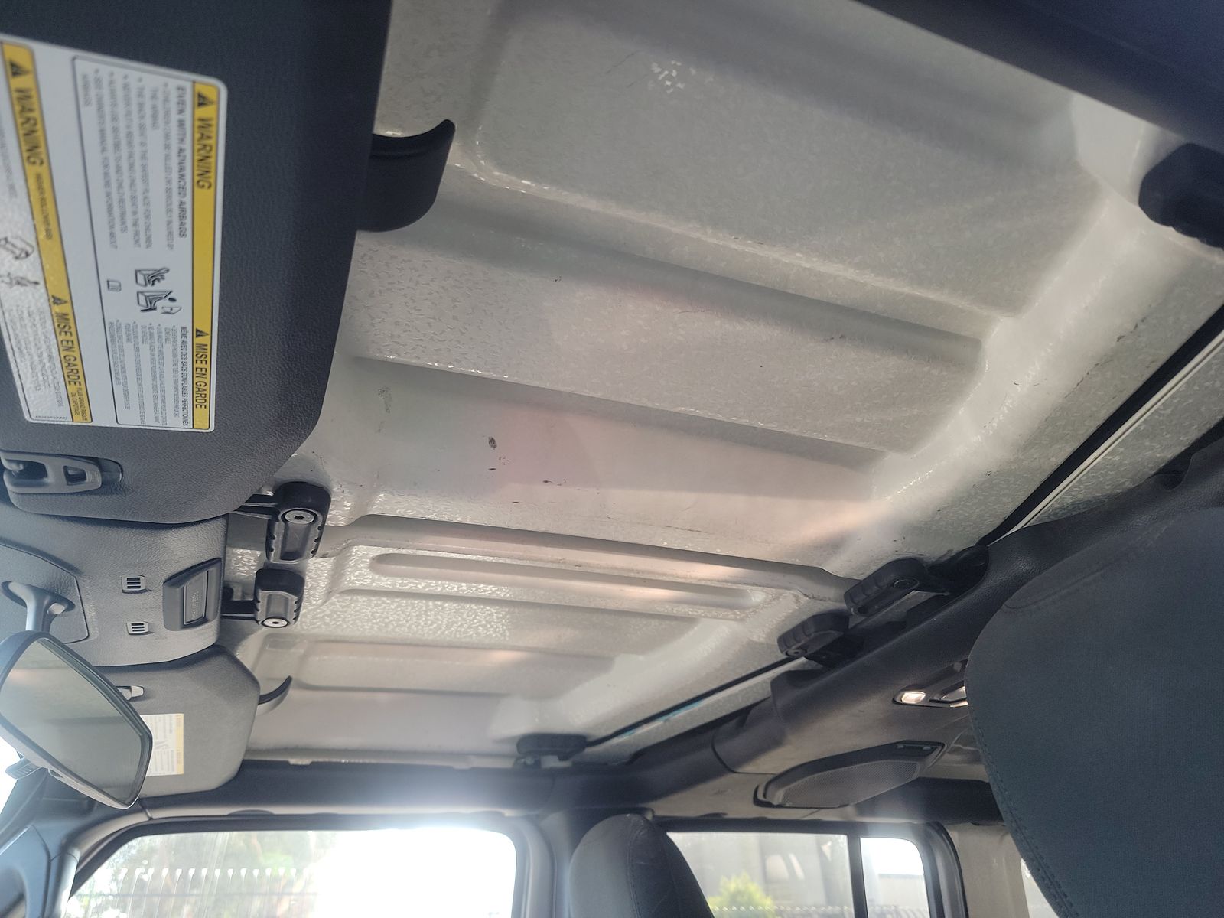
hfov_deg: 71.6
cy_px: 459
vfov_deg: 56.8
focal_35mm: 24
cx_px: 612
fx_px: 849
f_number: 1.8
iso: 96
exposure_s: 1/59
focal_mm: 6.7
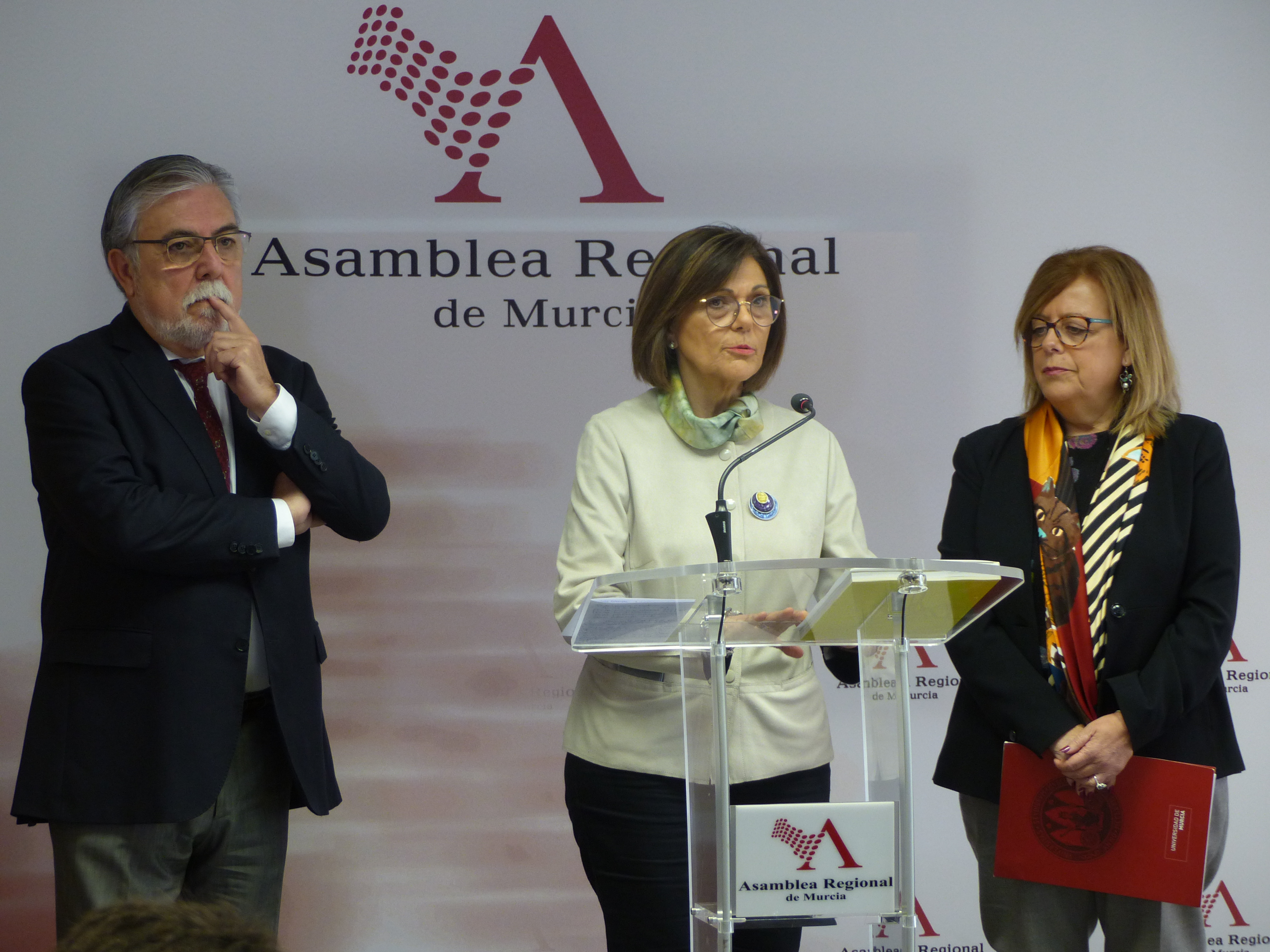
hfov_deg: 16.3
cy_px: 476
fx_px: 4439
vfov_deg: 12.2
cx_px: 635
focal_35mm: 121
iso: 200
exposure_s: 1/60
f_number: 2.8
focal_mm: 21.8
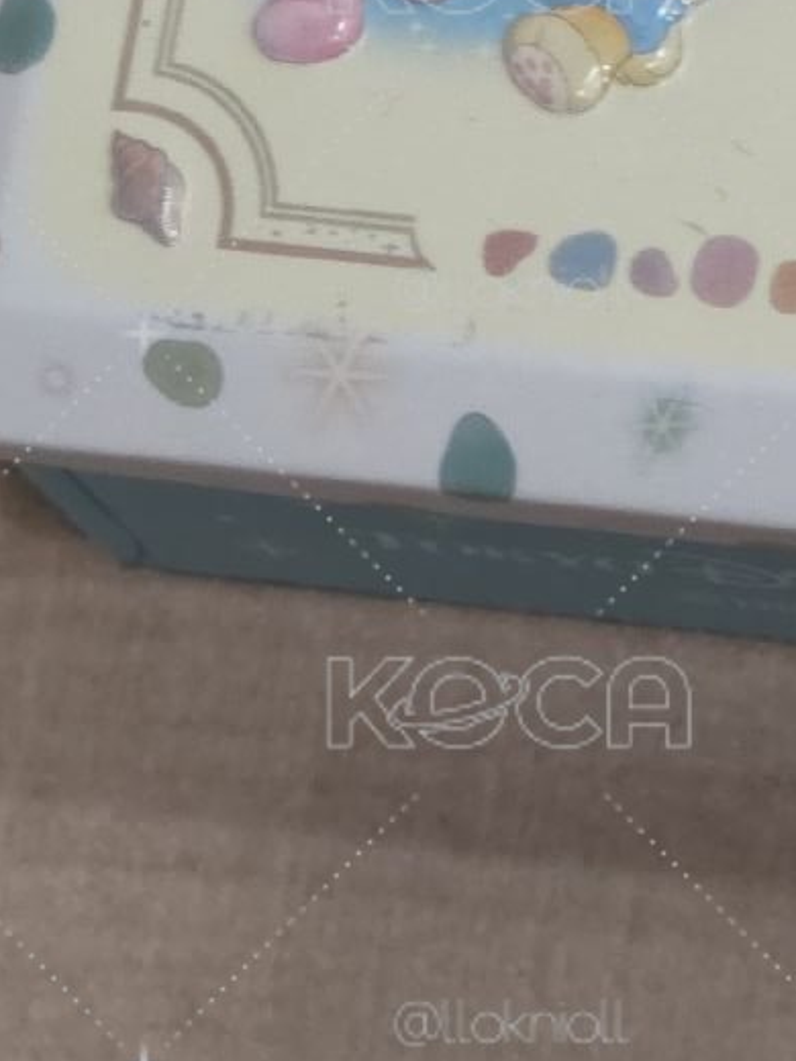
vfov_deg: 7.6
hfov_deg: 5.8
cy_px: -647
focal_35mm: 255
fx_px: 7818
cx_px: 878
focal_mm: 7
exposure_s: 1/30
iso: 125
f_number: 2.4
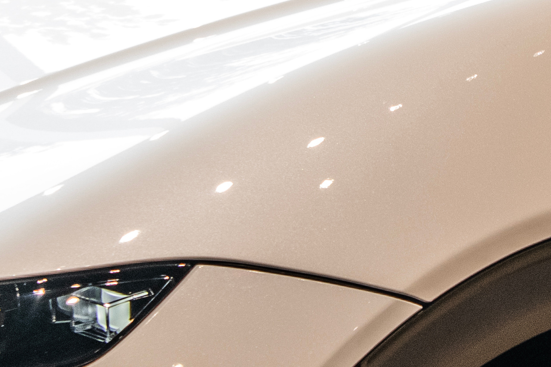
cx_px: 447
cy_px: 206
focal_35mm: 225
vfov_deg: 6.1
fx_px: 3443
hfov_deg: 9.1
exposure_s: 1/100
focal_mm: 34
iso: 400
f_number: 4.5
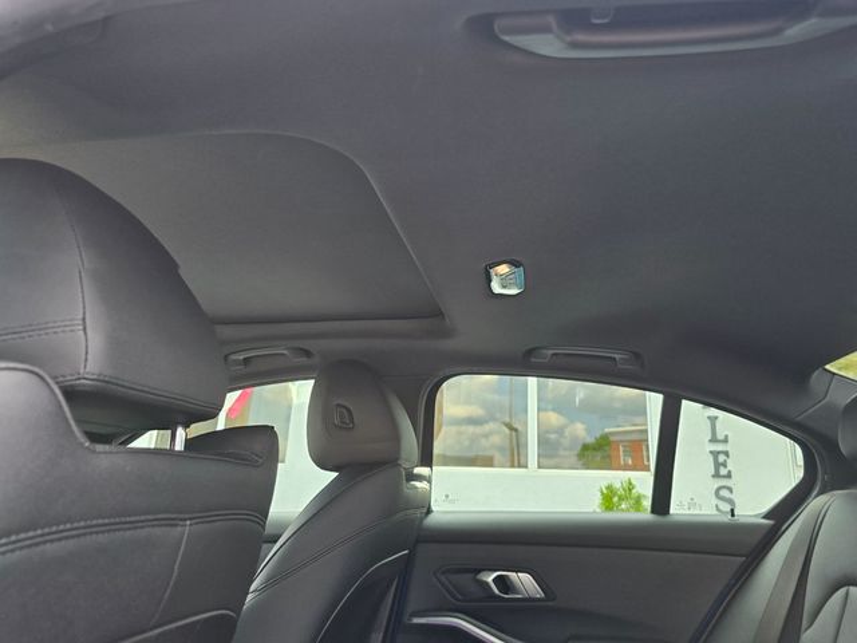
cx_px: 428
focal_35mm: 23
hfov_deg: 73.9
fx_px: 569
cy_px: 322
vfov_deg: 58.9
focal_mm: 6.3
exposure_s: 1/180
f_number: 1.7
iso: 64
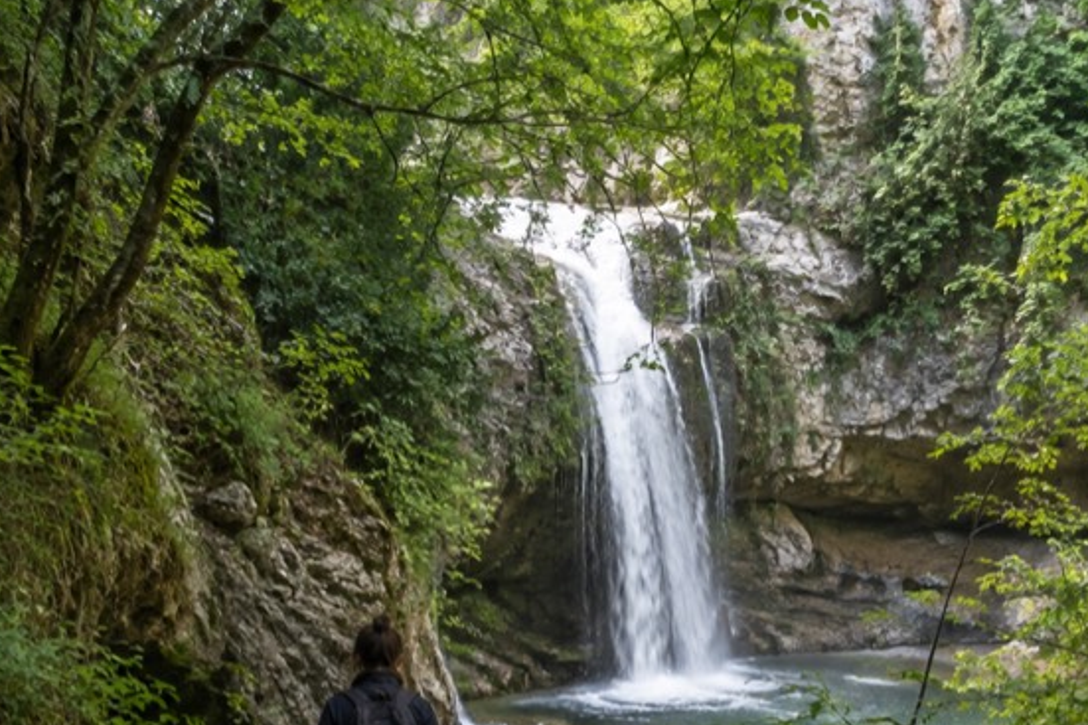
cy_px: 616
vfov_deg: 15.2
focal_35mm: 89
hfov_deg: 22.9
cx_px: 610
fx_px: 2689
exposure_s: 1/500
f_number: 5.6
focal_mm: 49
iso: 640
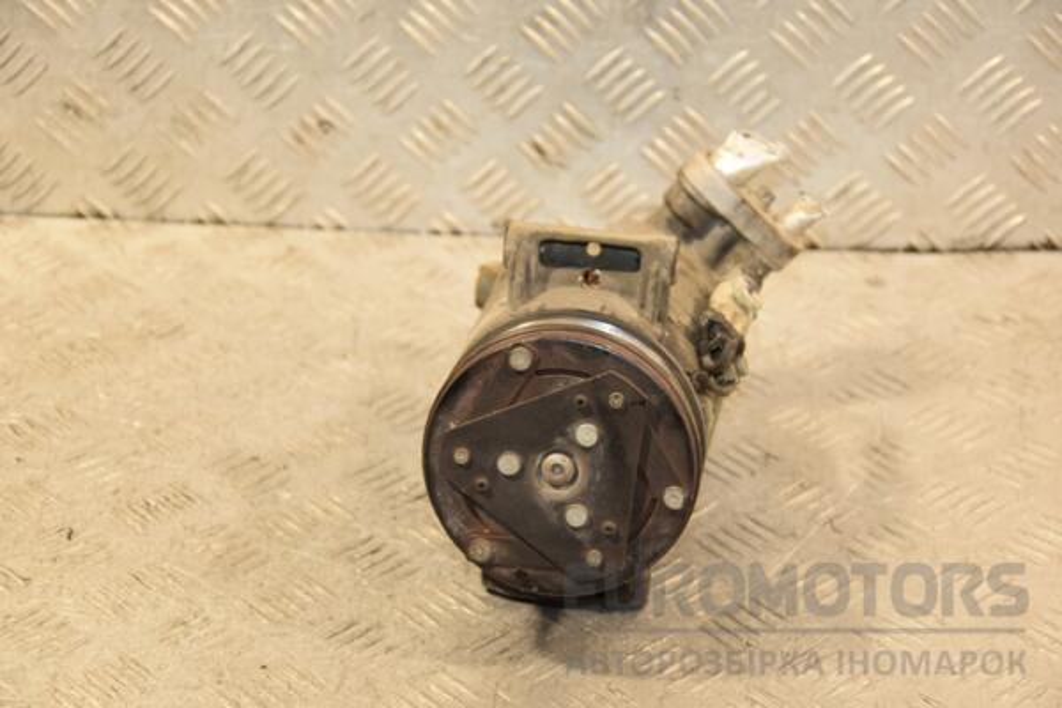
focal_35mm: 93
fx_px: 2743
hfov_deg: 21.9
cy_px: 354
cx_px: 531
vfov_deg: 14.7
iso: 800
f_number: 5.3
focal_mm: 62
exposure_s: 1/125
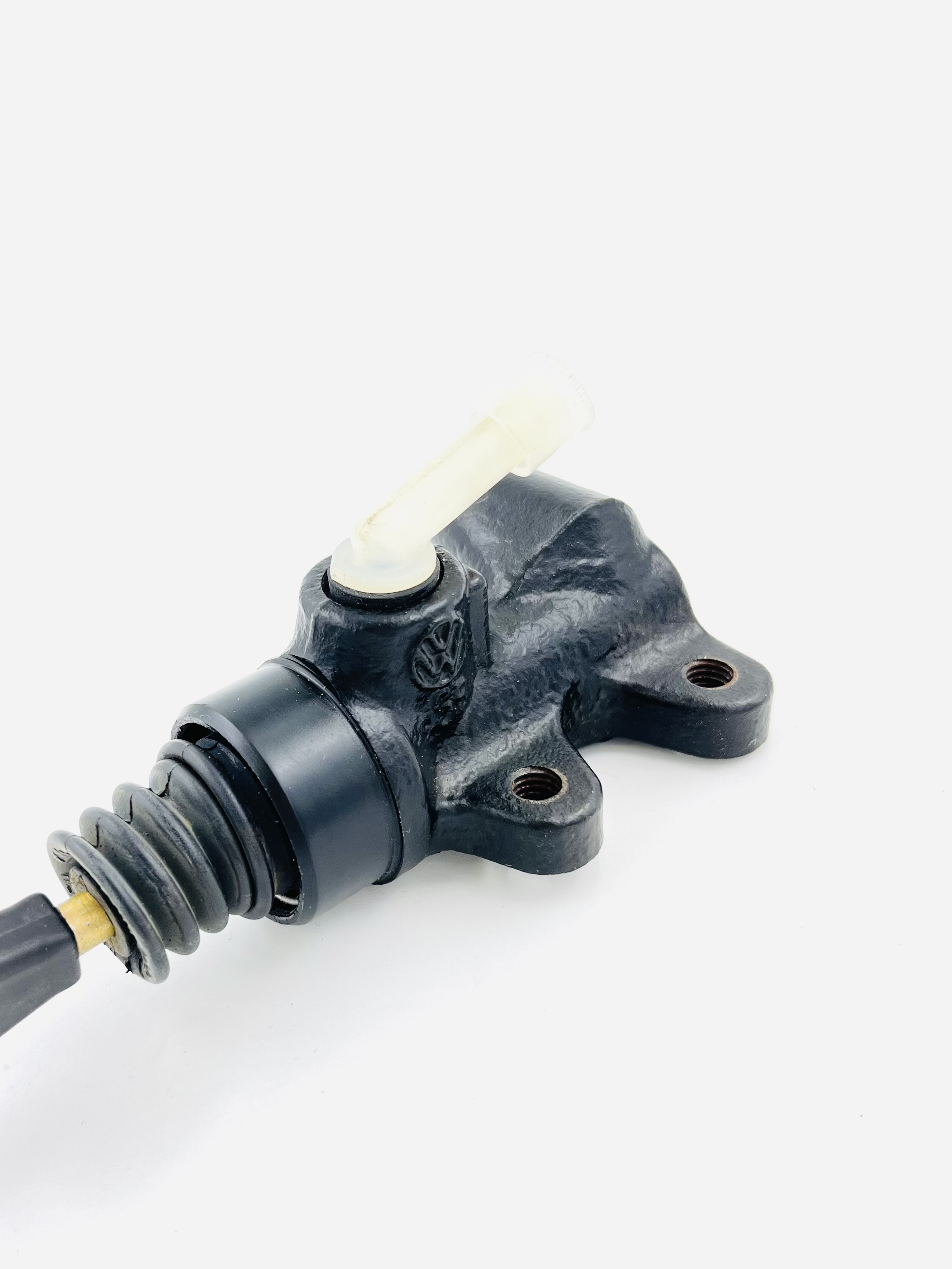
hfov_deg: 41.4
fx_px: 1247
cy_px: 705
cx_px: 347
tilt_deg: -36.9
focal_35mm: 34
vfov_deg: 53.8
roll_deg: +15.0
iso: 40
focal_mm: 5.1
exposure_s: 1/130
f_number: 1.6
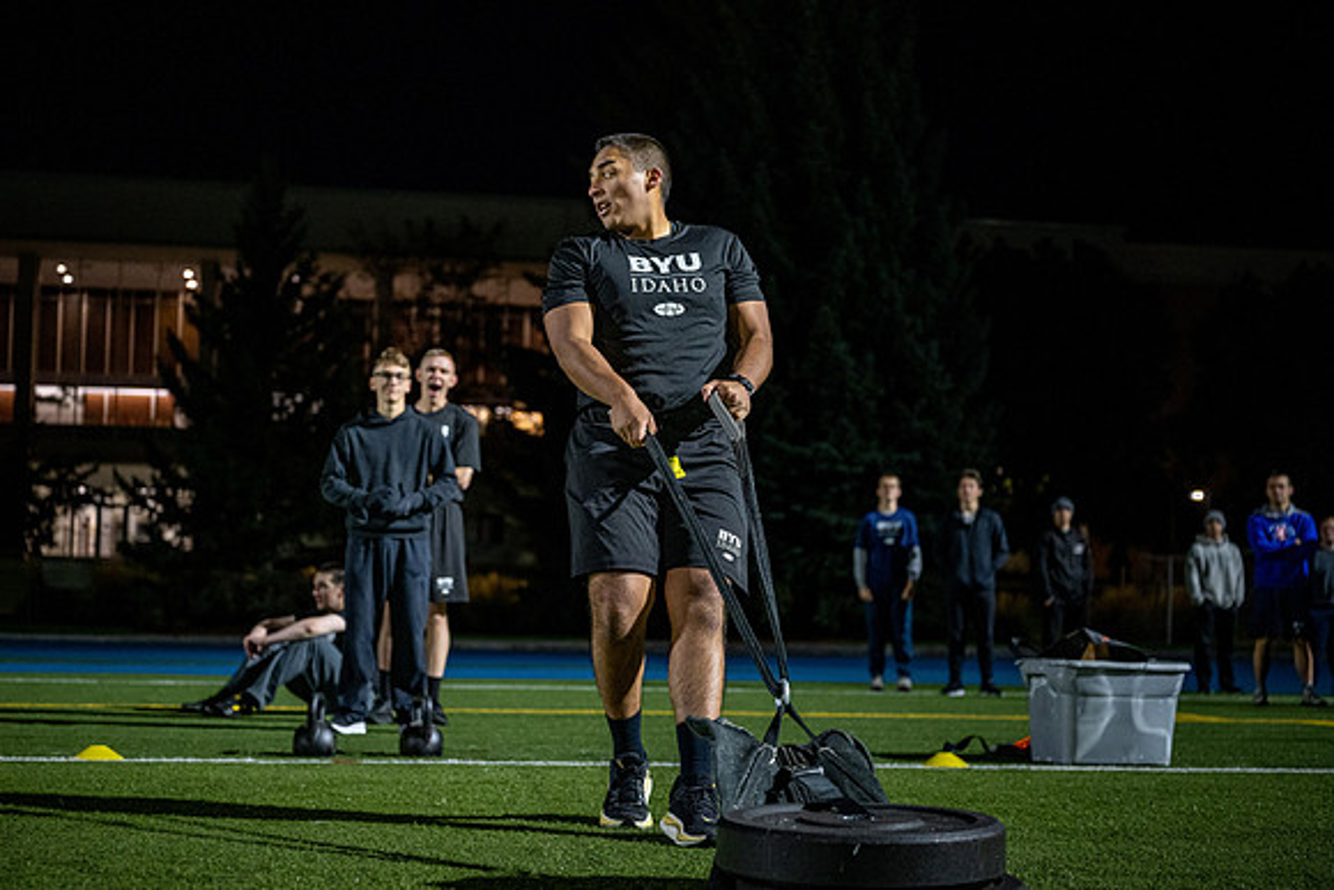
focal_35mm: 55
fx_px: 2040
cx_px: 684
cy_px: 432
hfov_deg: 36.2
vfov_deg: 24.6
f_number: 2.8
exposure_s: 1/250
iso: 2000
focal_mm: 53
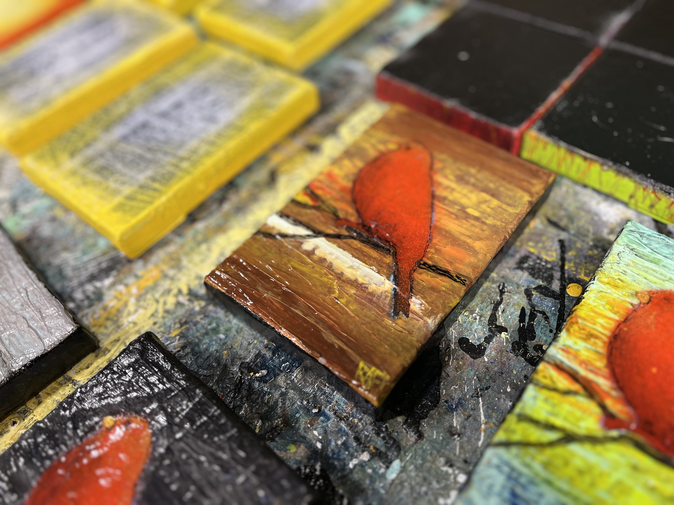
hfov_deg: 67.3
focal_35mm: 26
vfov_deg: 53.1
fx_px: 506
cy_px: 252
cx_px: 337
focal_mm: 5.1
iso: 125
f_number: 1.6
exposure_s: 1/60
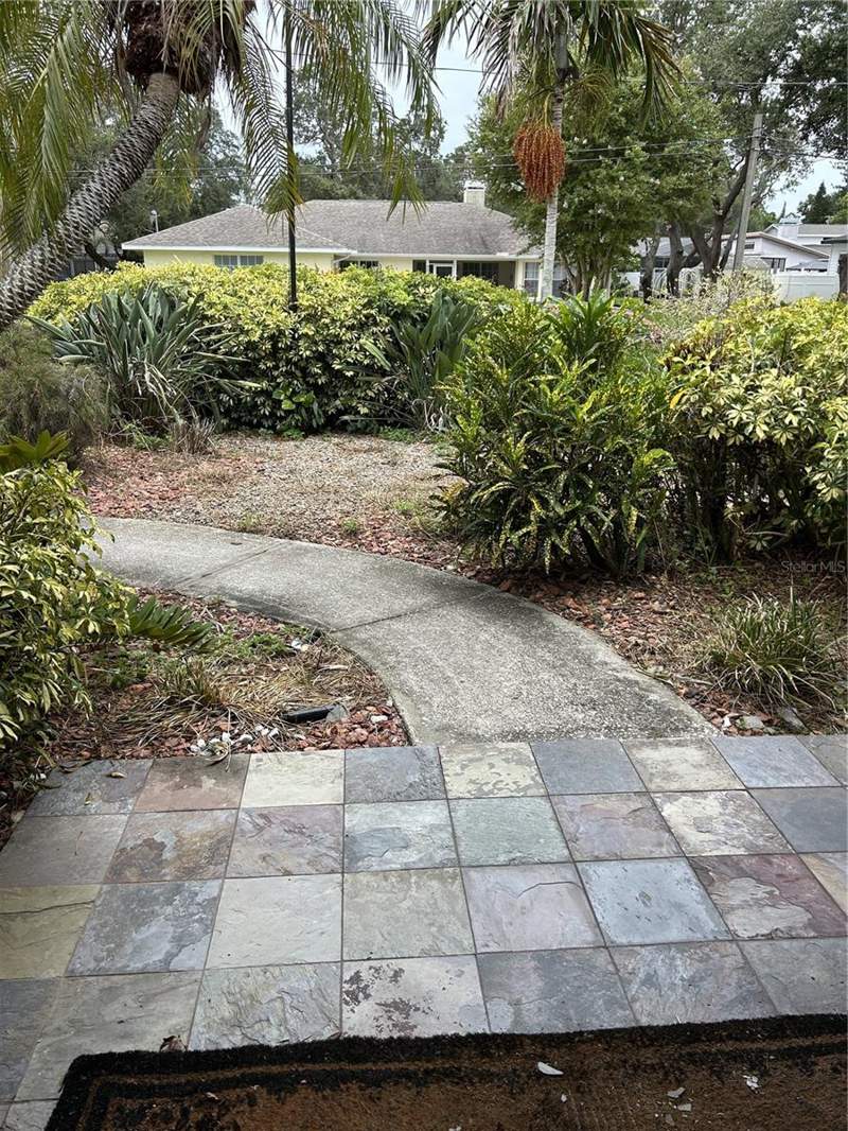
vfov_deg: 67.3
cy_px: 566
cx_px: 424
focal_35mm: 26
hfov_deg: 53.1
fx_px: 849
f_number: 1.5
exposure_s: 1/1698
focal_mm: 5.7
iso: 50
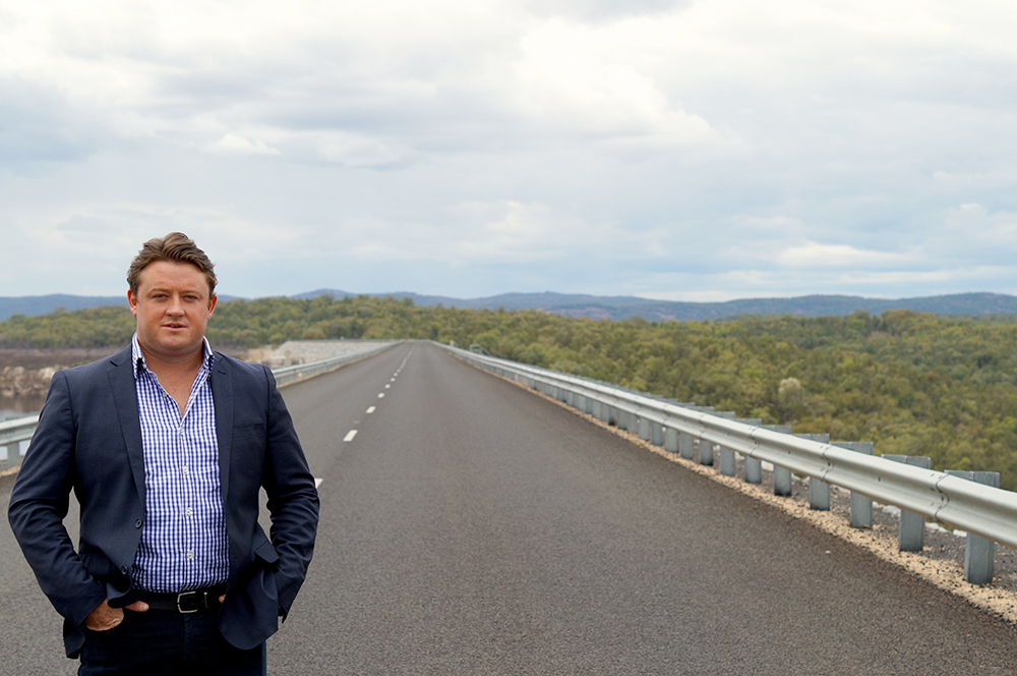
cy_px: 338
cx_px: 508
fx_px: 2116
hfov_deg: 27.0
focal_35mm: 75
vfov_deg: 18.1
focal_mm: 50
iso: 100
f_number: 4.5
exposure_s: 1/500
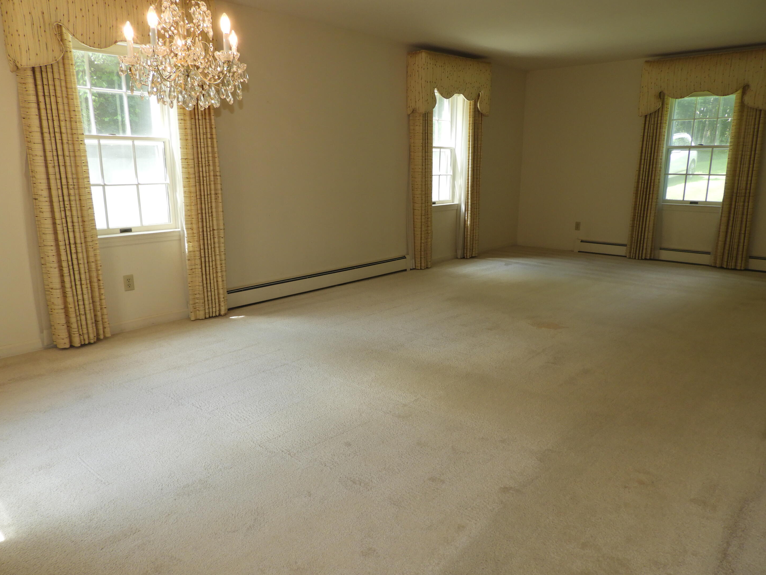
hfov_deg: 69.4
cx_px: 376
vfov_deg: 54.9
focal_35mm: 25
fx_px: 553
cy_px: 293
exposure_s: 1/40
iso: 100
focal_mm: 4.3
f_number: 3.3
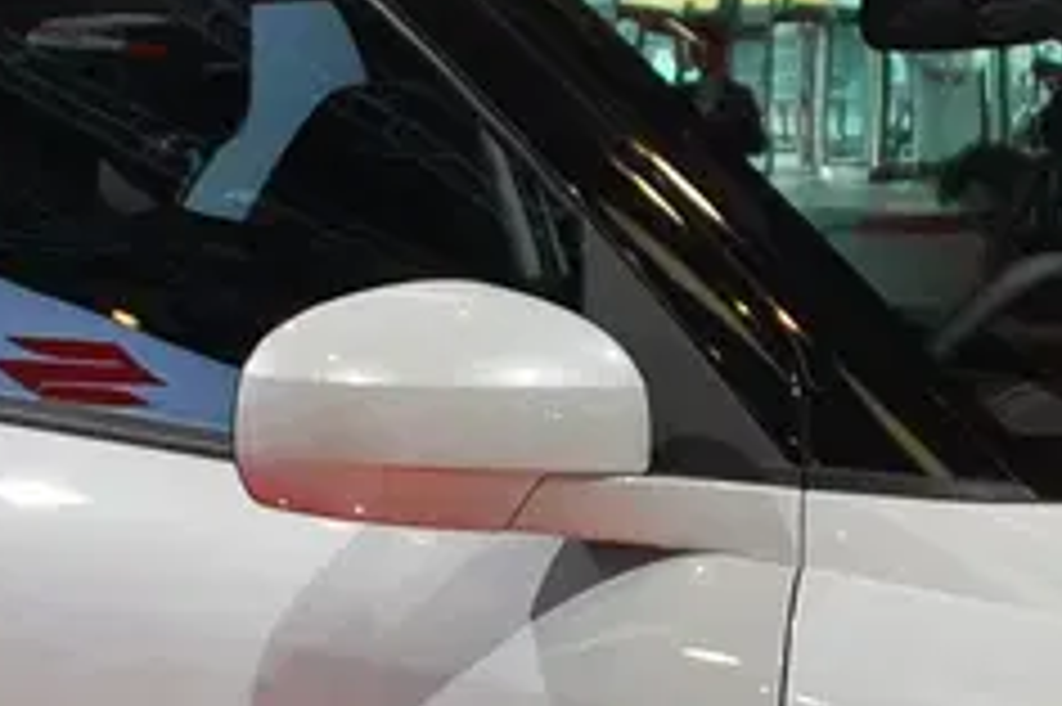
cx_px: 742
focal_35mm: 137
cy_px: 508
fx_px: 4039
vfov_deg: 10.0
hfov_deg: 14.9
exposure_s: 1/125
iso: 400
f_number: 5.6
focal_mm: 18
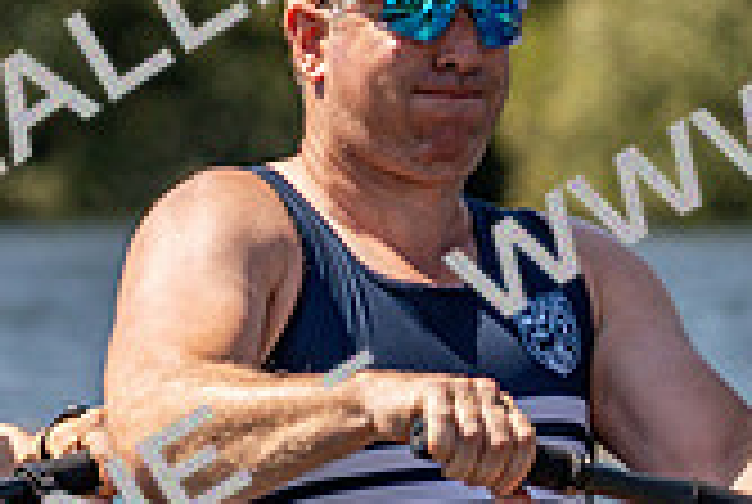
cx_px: 117
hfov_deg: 2.3
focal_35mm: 883
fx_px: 18477
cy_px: 394
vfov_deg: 1.6
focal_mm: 255
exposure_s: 1/2000
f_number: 5.6
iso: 320
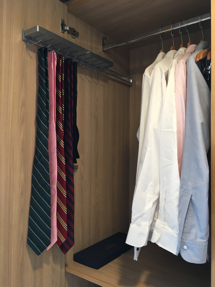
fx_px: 240
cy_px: 144
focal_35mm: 29
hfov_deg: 48.2
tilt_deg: +1.2
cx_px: 108
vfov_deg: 61.7
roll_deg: -0.4
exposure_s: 1/33
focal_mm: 4.15
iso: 64
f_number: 2.2
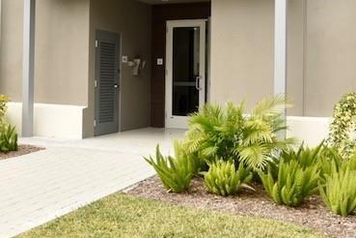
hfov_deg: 38.0
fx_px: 514
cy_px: 67
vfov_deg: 25.8
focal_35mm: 52
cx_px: 139
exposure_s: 1/250
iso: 100
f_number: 4
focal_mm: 30
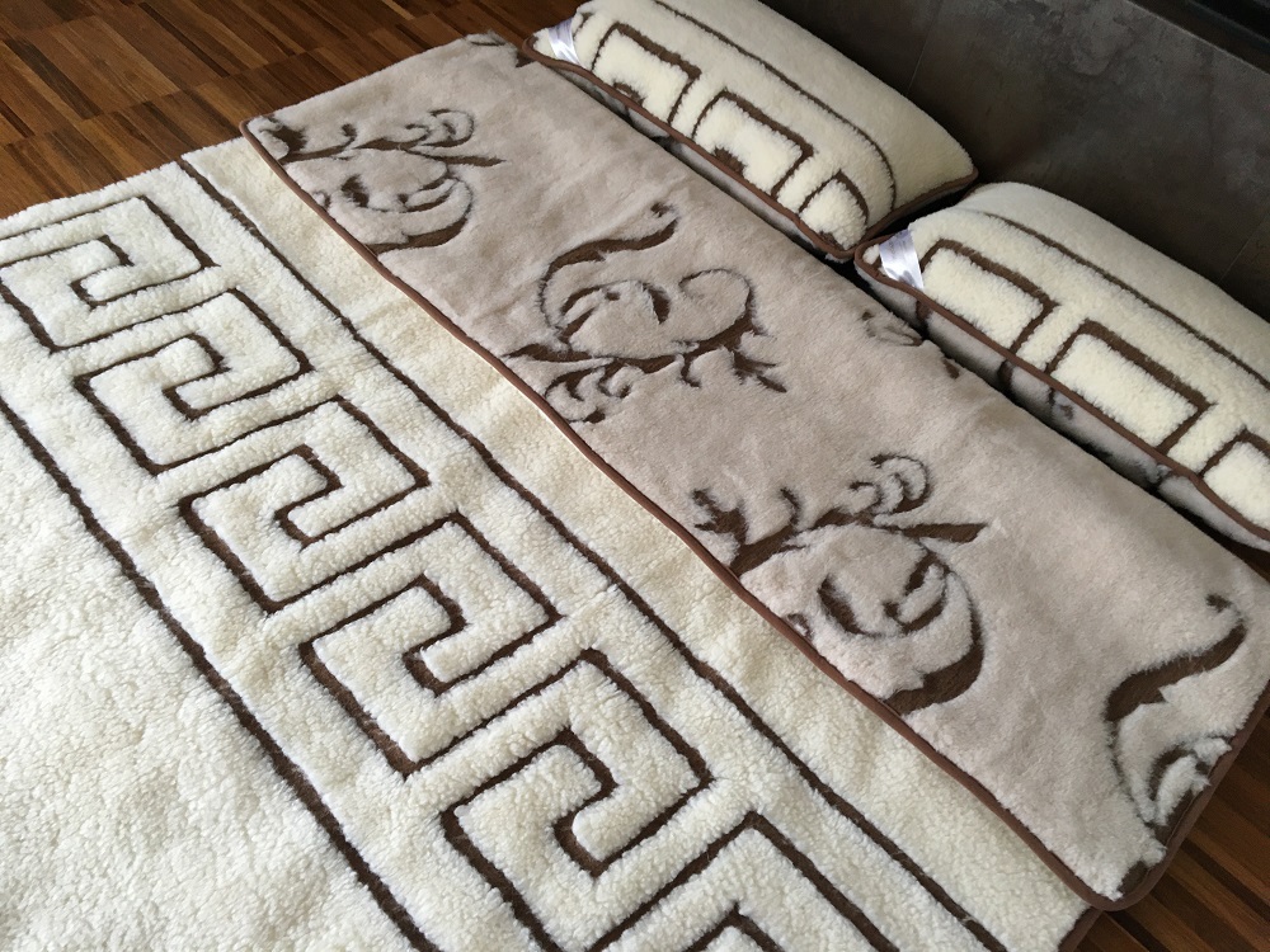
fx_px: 1064
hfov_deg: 61.7
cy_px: 476
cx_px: 635
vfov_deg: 48.2
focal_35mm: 29
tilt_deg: -50.3
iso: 125
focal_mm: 4.15
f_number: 2.2
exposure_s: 1/33
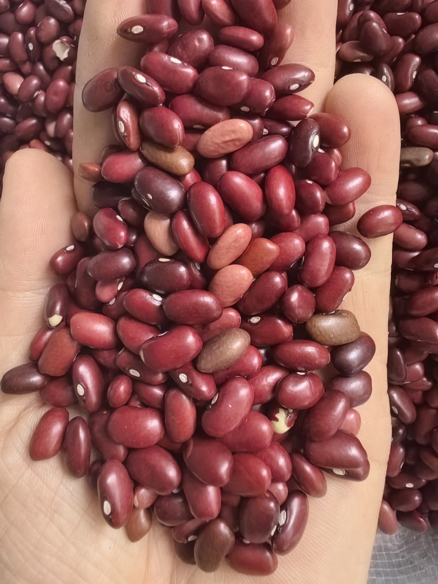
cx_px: 219
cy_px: 292
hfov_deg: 51.3
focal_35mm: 27
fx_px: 456
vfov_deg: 65.3
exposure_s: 1/333
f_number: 2.2
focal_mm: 1.76
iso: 640
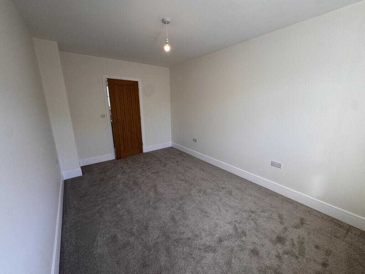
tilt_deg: -12.2
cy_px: 137
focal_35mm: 14
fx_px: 148
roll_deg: -0.1
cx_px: 182
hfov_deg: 102.1
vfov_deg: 85.7
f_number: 2.2
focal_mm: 2.22
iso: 64
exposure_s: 1/99
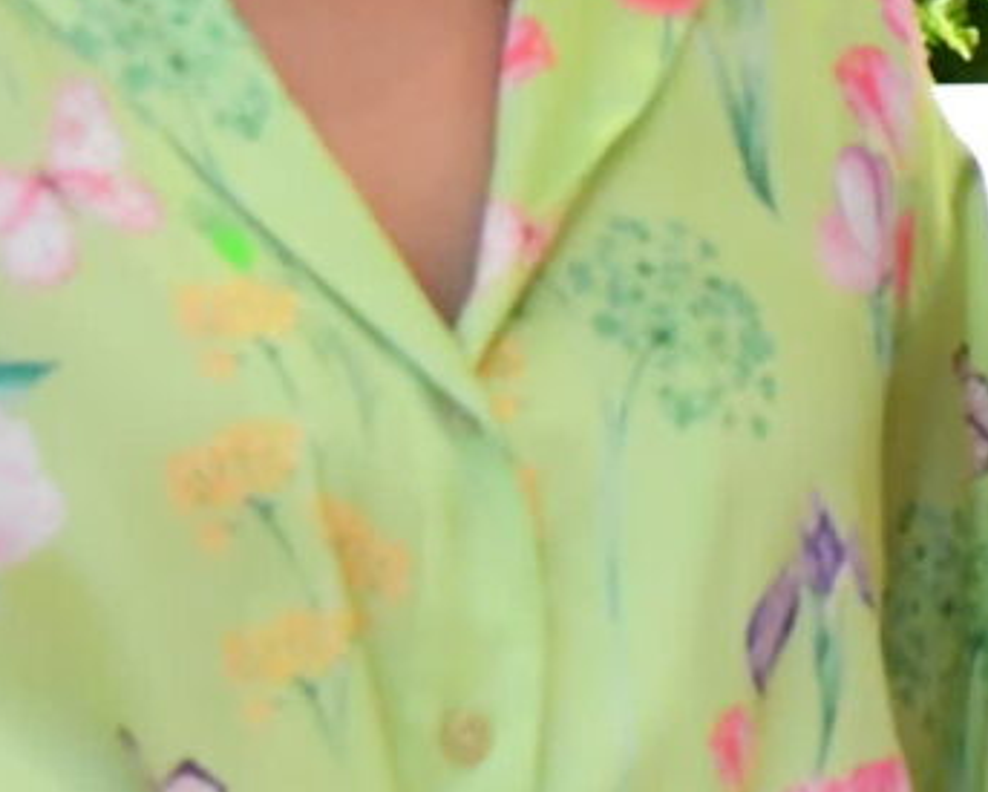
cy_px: -45
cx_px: 1872
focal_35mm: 322
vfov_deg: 4.8
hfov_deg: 5.9
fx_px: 9424
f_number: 4
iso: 2500
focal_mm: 46
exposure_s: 1/100
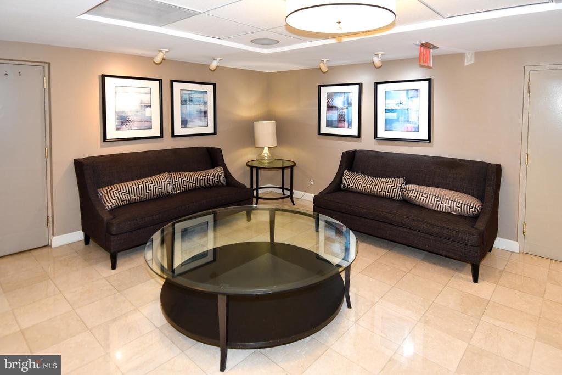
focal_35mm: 18
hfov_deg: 90.0
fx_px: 281
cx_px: 281
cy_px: 188
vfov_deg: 67.4
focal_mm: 12
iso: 560
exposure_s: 1/60
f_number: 4
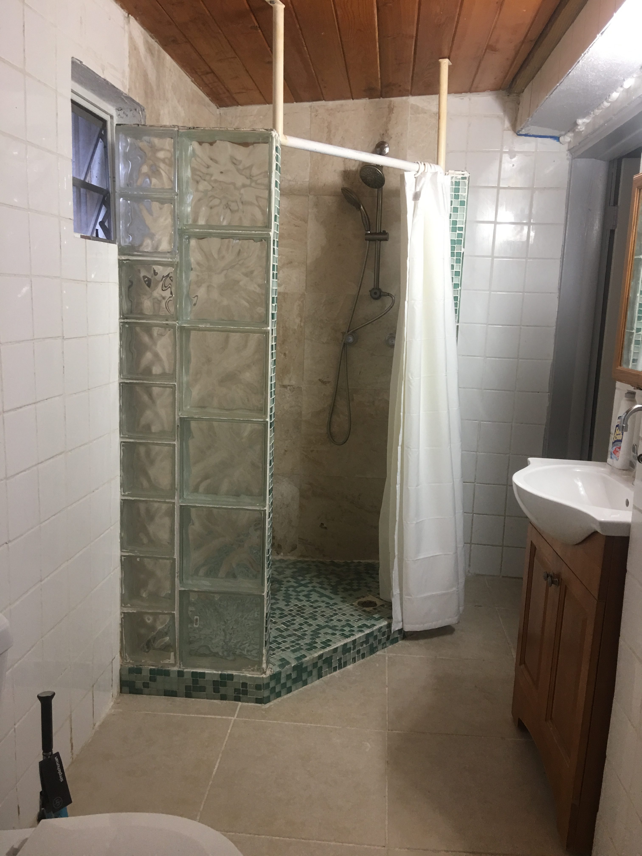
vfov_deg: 61.7
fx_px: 717
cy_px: 428
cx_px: 321
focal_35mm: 29
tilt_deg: -7.5
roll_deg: -2.2
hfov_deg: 48.2
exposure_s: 1/15
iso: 40
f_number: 2.2
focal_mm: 4.15
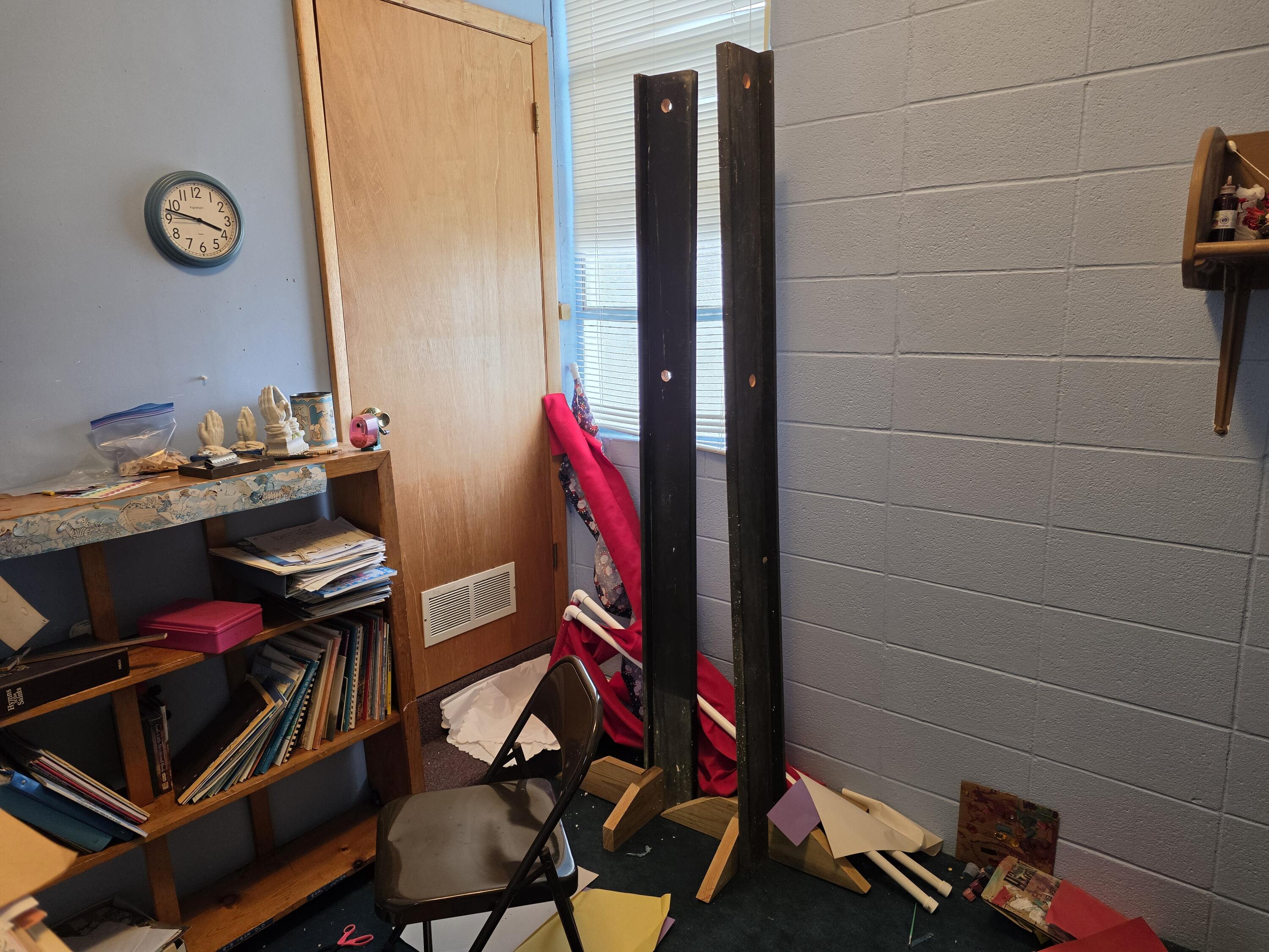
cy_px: 476
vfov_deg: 58.9
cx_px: 634
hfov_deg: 73.9
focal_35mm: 23
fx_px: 843
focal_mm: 6.25
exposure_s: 1/120
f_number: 1.7
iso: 200
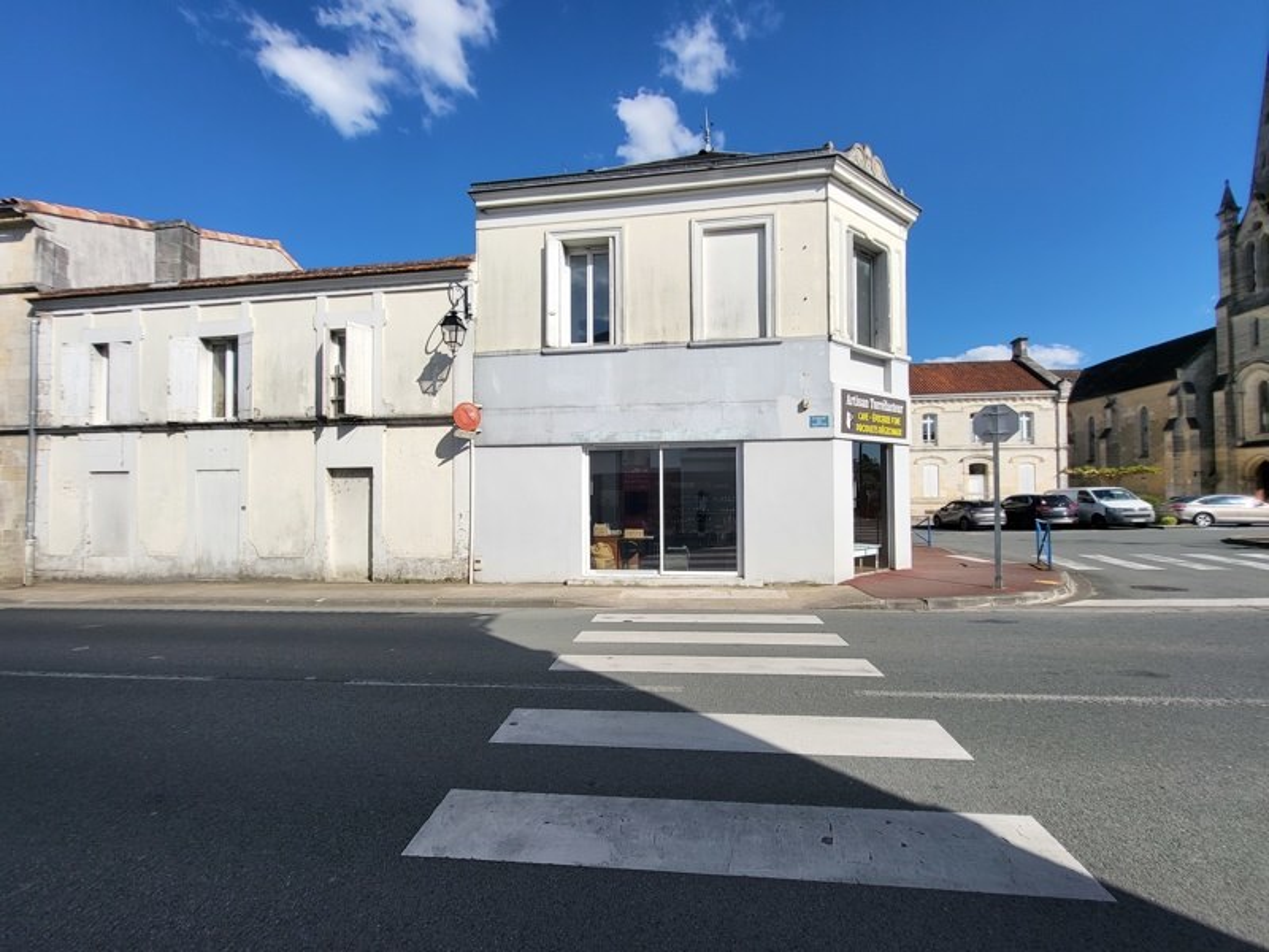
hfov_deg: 106.2
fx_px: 477
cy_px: 476
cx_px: 634
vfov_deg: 89.9
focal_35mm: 13
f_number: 2.2
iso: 32
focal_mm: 1.74
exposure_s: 1/1369
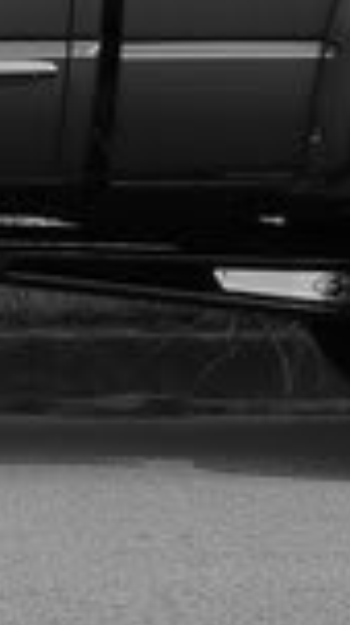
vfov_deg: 4.0
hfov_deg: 2.3
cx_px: -268
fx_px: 8866
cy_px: -21
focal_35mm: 535
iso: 80
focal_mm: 11.4
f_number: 7.1
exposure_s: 1/500
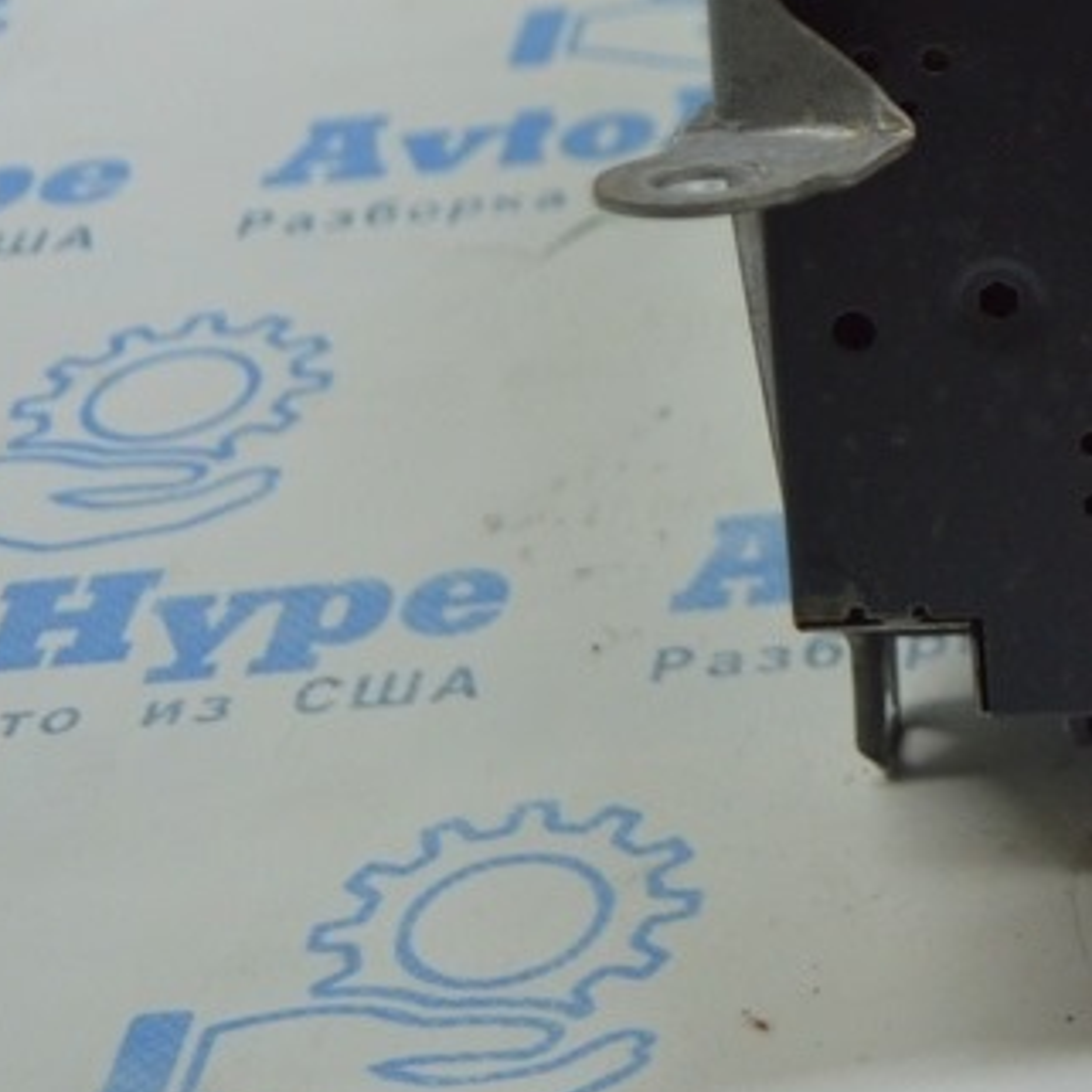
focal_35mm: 122
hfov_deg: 13.5
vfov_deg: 14.1
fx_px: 4354
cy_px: 66
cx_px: 1640
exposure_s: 1/80
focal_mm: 30
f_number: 4.2
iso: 400
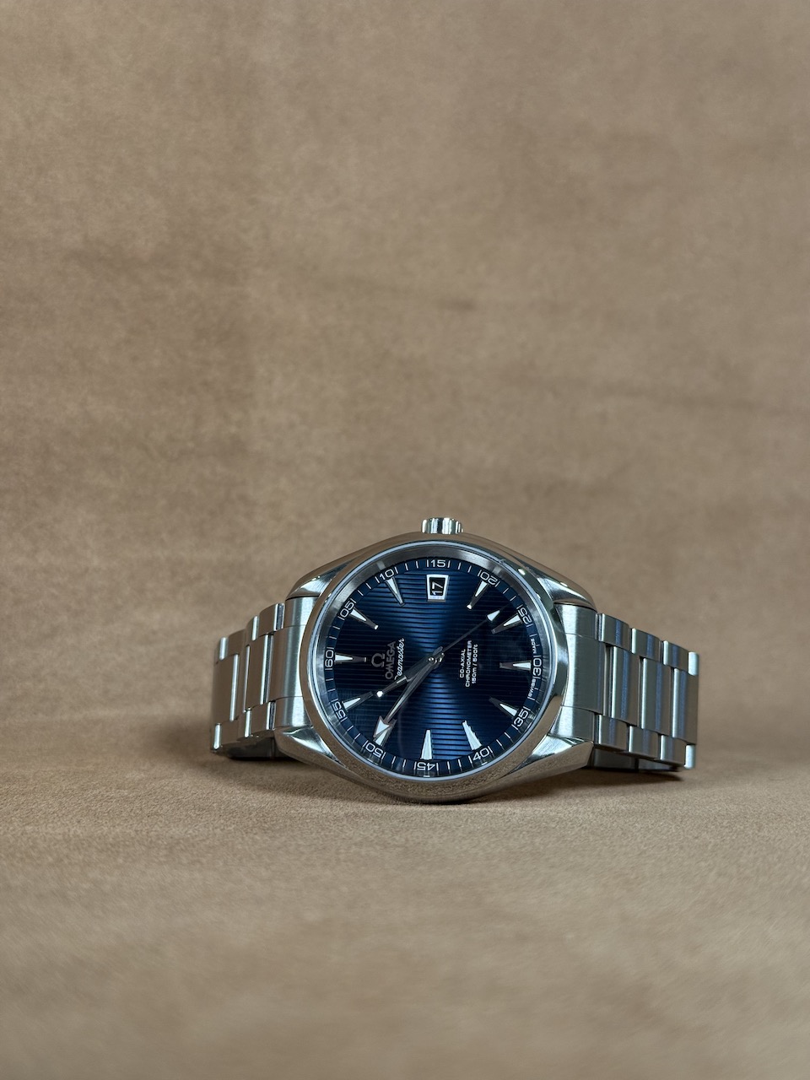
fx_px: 1498
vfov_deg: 39.7
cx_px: 405
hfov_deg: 30.3
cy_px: 540
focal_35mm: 48
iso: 160
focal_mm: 6.76
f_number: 1.78
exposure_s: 1/172
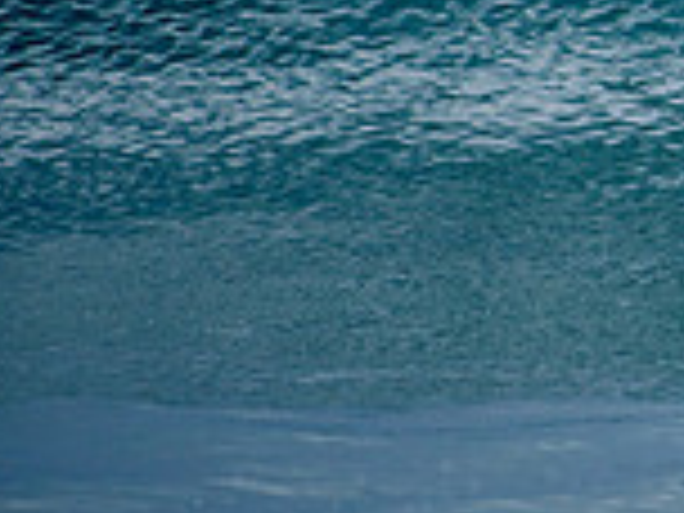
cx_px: 1238
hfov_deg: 1.1
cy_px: -38
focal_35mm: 1834
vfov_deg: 0.8
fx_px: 36239
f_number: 5.6
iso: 250
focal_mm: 500
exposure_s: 1/2000
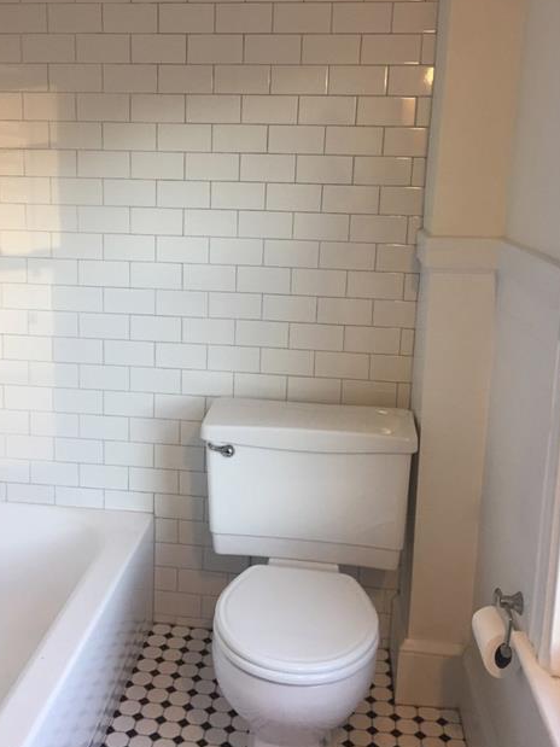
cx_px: 221
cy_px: 311
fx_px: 777
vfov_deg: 51.1
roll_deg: -1.9
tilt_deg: -8.9
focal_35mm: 36
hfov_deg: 39.5
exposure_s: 1/30
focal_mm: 4.15
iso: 32
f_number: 2.2
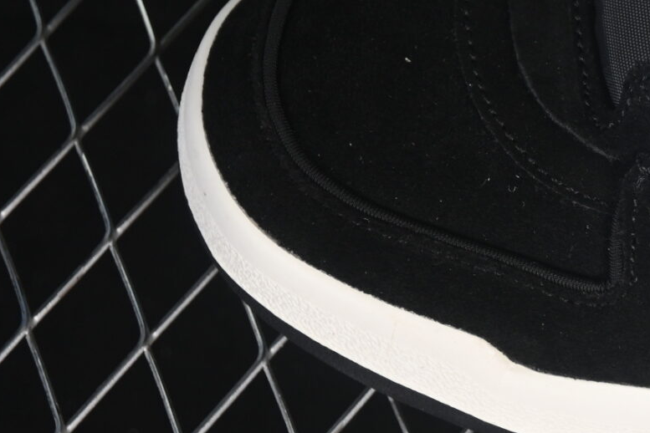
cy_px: -122
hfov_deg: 8.2
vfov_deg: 5.5
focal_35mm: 247
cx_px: 994
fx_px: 4459
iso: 160
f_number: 6.3
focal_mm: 50
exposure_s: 1/50
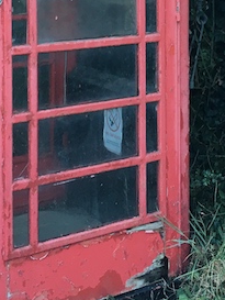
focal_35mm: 85
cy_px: -42
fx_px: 736
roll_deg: +1.1
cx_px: 175
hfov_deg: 17.3
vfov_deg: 21.6
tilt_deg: -0.7
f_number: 2.2
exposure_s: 1/33
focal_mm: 4.15
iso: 32
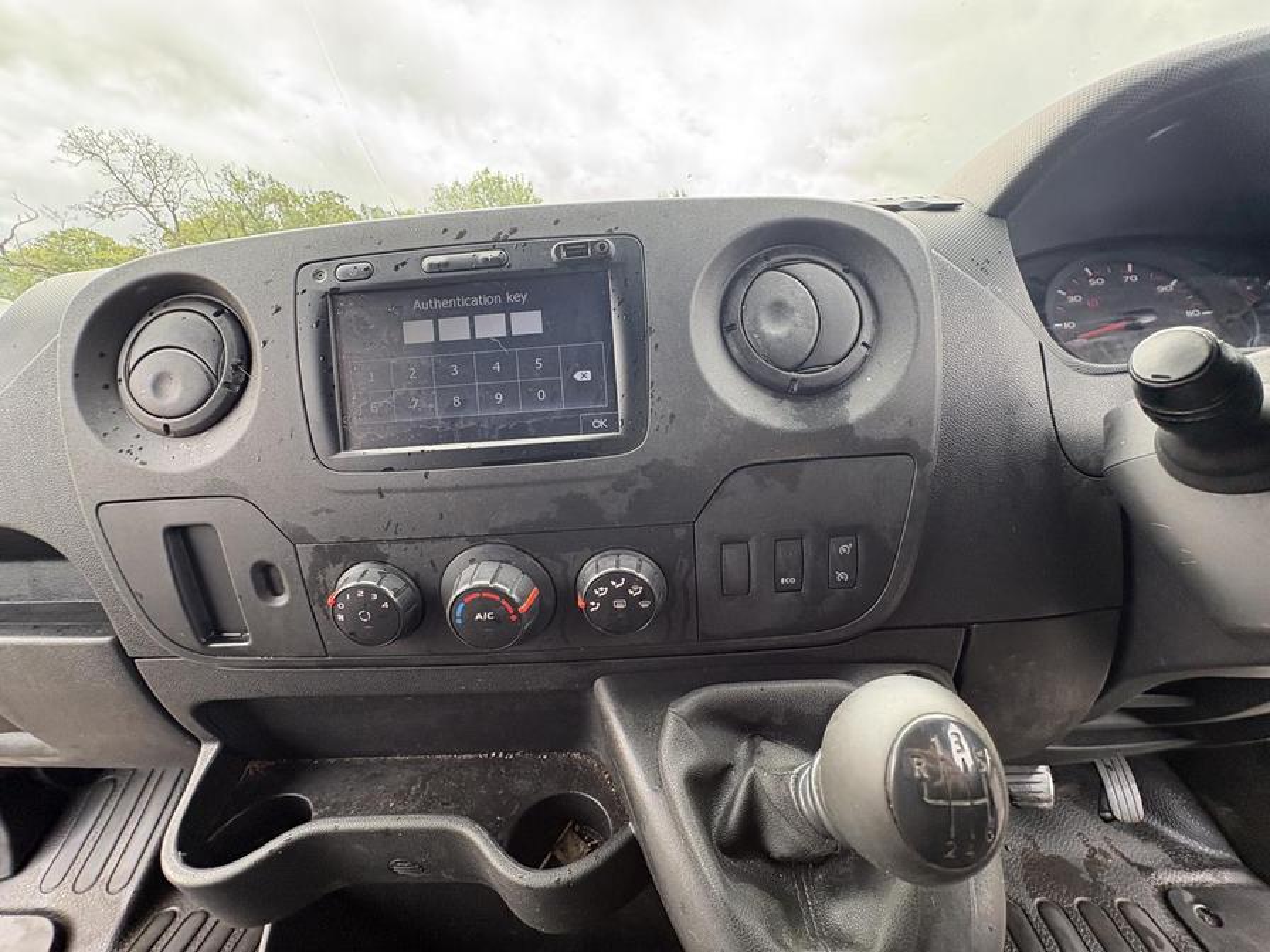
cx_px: 635
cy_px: 476
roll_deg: -0.3
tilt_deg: -16.6
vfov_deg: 85.7
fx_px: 514
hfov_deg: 102.1
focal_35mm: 14
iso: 100
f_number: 2.2
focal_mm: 2.22
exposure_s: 1/99
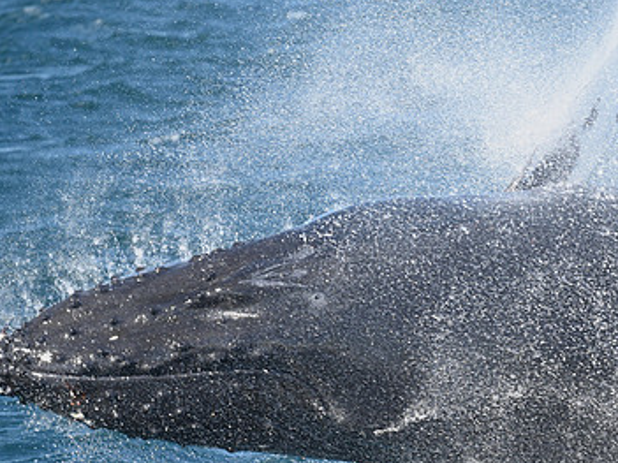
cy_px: 251
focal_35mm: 954
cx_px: 396
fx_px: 17026
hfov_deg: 2.1
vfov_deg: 1.6
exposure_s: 1/640
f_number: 6.3
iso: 1100
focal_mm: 600
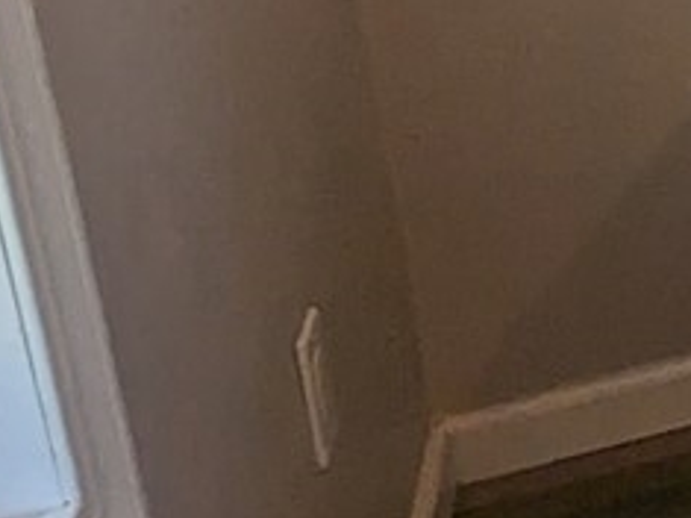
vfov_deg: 12.6
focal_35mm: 109
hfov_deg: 11.9
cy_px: -368
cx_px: 1938
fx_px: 2175
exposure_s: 1/120
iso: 85
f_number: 2.2
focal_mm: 2.35
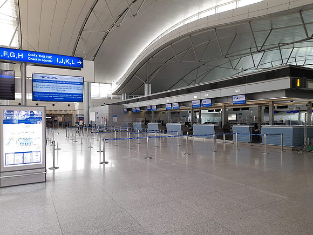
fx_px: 226
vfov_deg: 54.9
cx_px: 156
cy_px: 118
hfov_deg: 69.4
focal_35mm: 25
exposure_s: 1/50
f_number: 2
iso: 80
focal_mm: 4.6
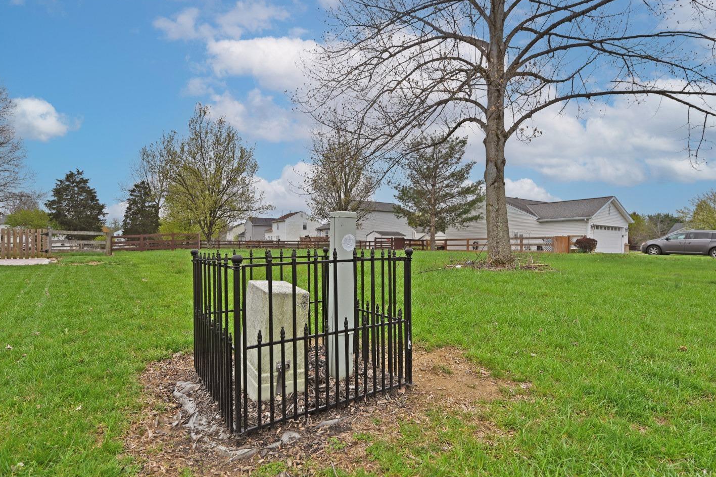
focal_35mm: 19
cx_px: 351
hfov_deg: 88.3
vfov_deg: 65.8
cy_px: 241
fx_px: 368
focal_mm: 17.5
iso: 200
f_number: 5
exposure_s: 1/250
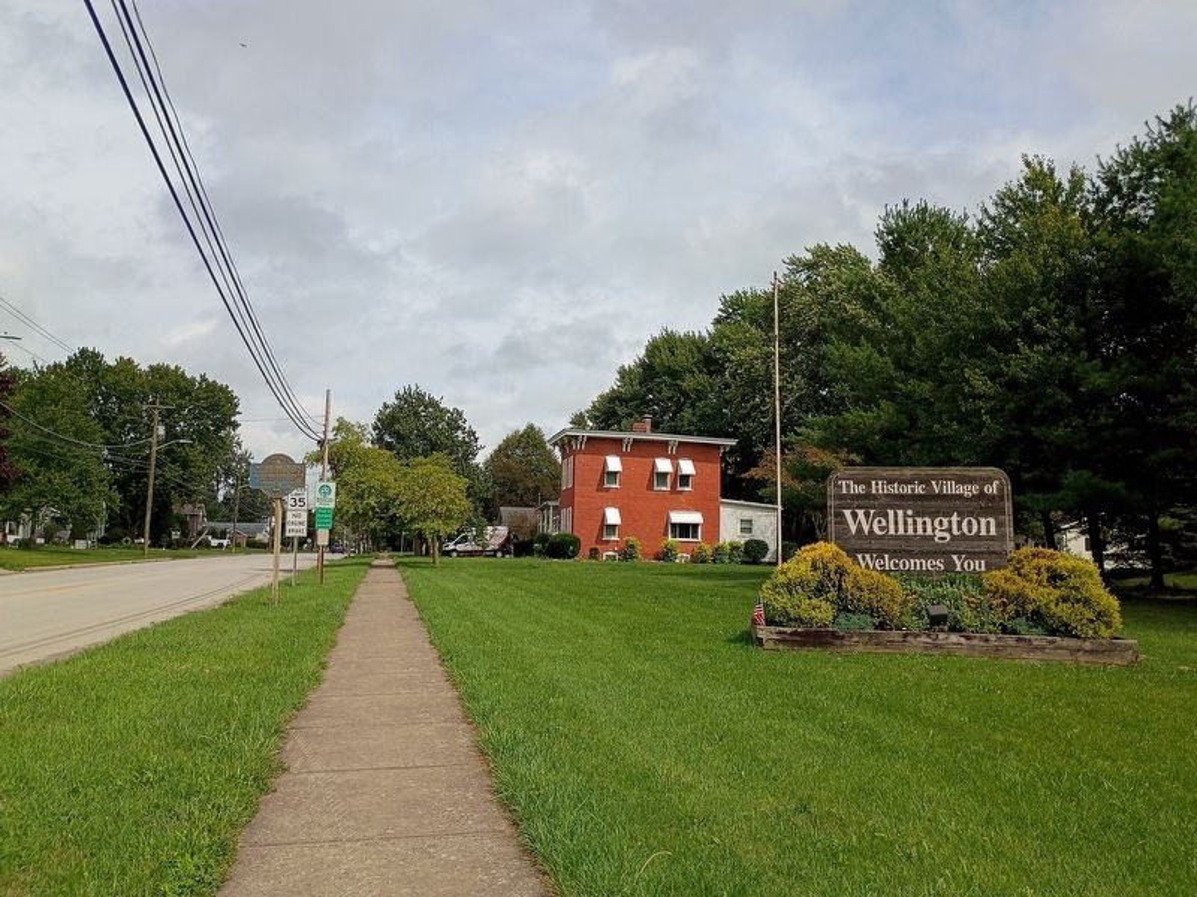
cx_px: 598
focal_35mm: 29
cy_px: 448
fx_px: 1003
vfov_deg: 48.2
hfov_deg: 61.7
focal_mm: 4.27
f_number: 1.8
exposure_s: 1/1508
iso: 101
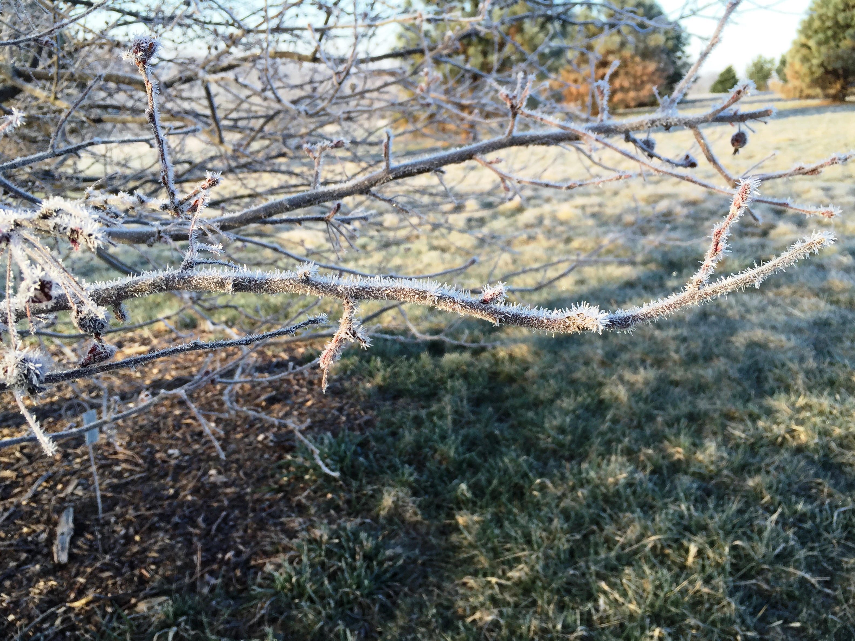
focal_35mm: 30
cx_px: 433
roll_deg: -1.0
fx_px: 741
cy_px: 329
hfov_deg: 60.0
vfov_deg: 46.8
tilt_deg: -16.9
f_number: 2.2
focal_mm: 4.15
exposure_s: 1/324
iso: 32
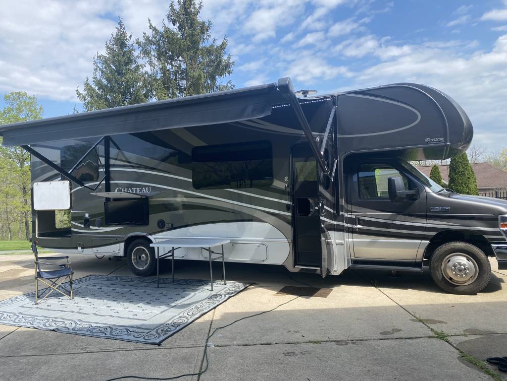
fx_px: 381
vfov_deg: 53.1
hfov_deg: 67.3
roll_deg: +2.8
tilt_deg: -0.5
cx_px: 254
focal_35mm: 26
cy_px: 190
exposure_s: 1/1362
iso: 32
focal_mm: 4.25
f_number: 1.8
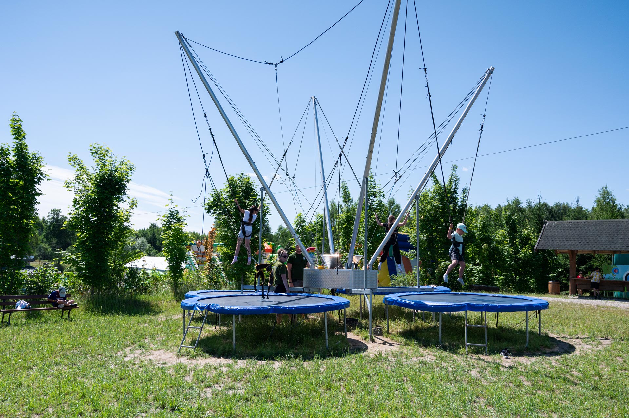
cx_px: 314
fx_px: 541
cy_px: 209
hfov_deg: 60.3
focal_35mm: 31
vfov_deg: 42.3
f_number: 4.5
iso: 450
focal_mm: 31
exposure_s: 1/8000
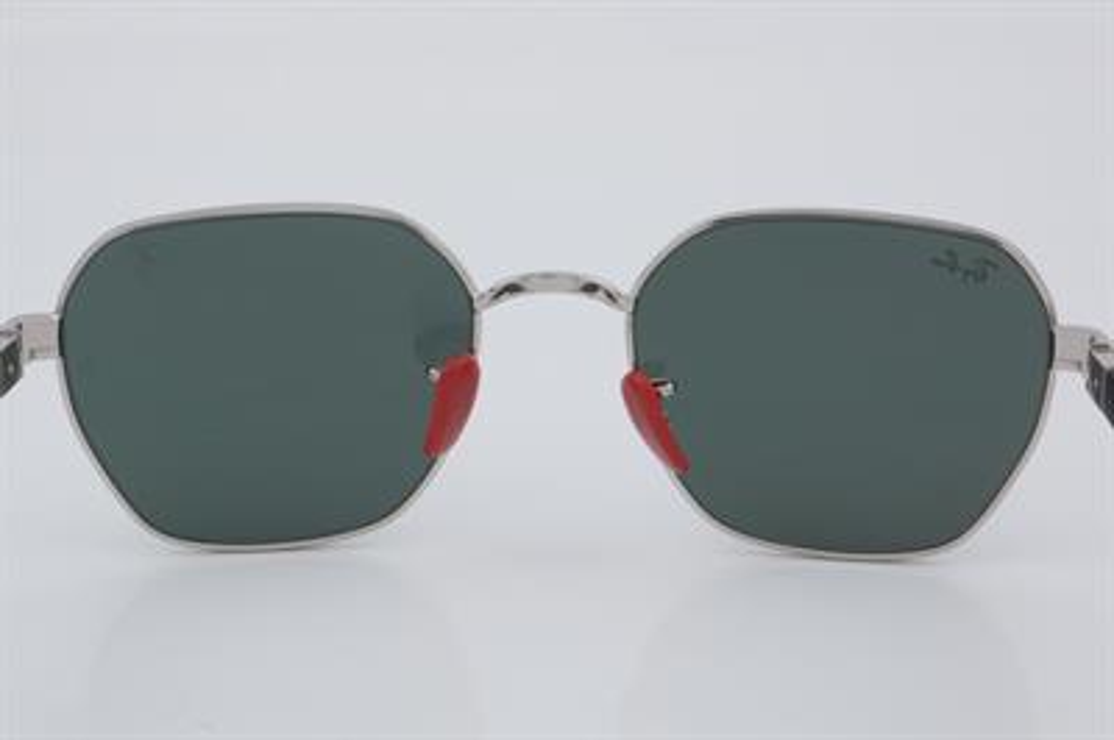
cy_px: 370
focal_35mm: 82
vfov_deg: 16.5
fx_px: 2551
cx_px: 557
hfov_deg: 24.6
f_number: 32
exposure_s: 1/4
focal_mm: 55
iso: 100
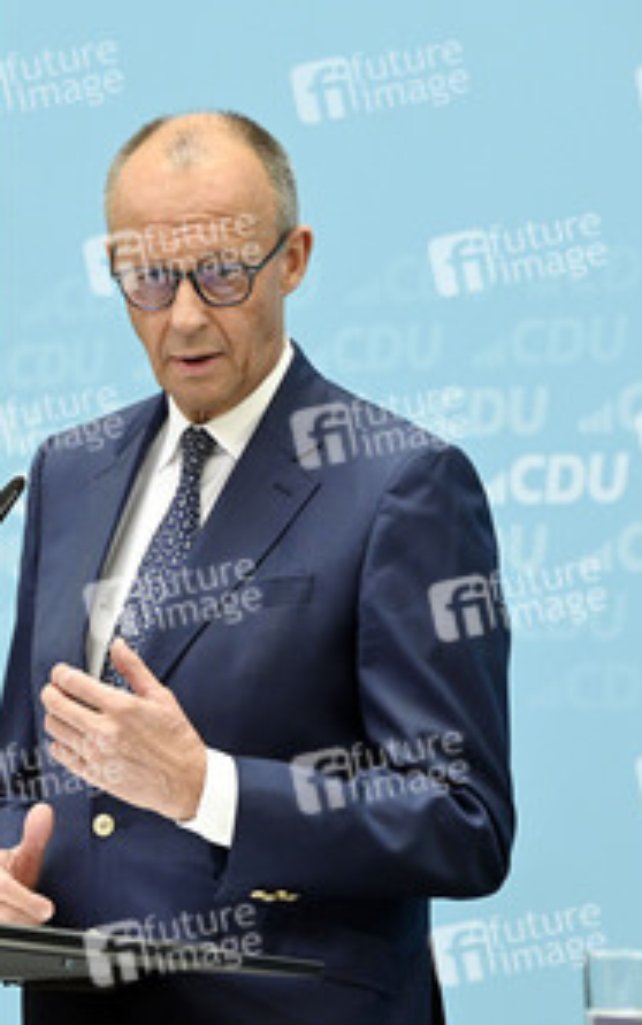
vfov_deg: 9.4
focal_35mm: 224
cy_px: 514
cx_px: 81
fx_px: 6262
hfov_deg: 5.9
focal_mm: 145
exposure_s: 1/1250
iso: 4000
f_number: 5
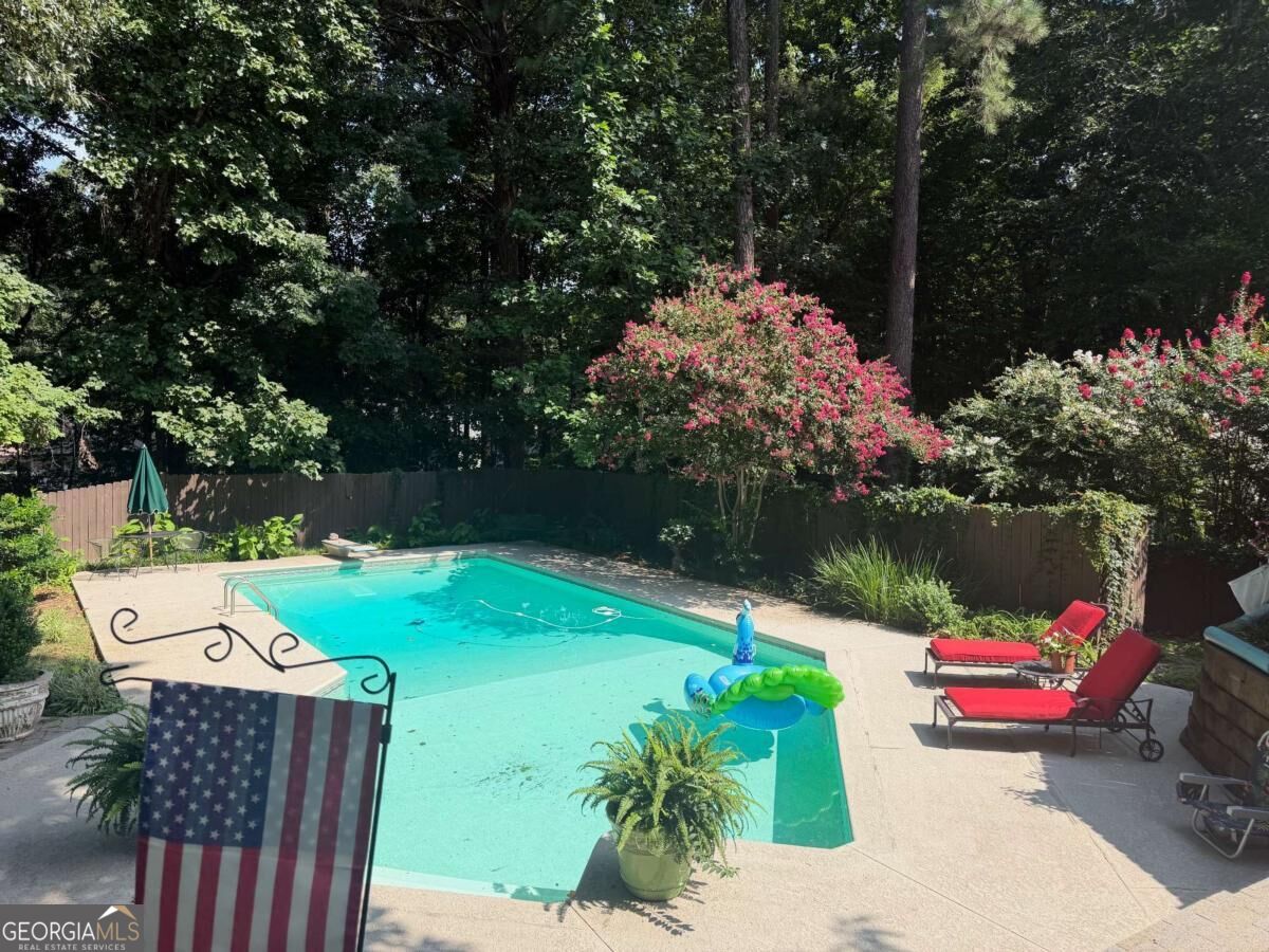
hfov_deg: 71.6
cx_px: 634
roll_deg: -0.9
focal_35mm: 24
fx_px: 880
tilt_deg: -2.5
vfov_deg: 56.8
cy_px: 476
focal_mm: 6.76
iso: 80
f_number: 1.78
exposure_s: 1/2525
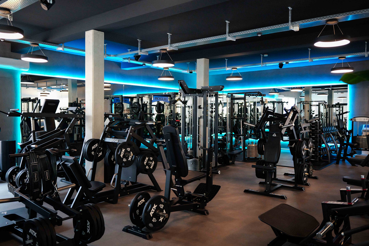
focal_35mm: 28
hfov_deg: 65.5
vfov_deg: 46.4
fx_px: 287
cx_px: 184
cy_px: 123
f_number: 2.8
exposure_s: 1/200
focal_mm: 28
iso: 5000
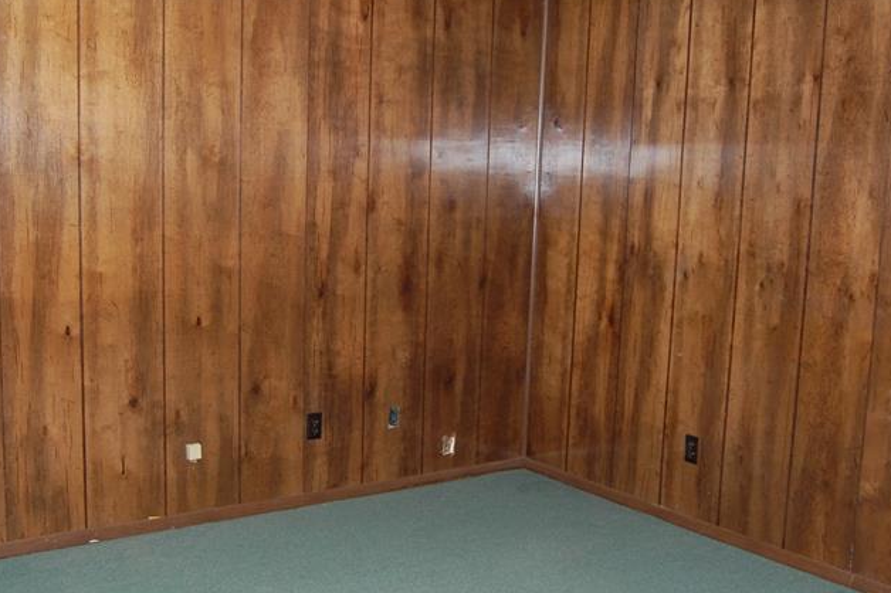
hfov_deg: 44.5
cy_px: 328
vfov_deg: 30.5
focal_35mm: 44
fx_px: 1088
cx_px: 424
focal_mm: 18
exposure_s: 1/60
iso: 400
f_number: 3.5
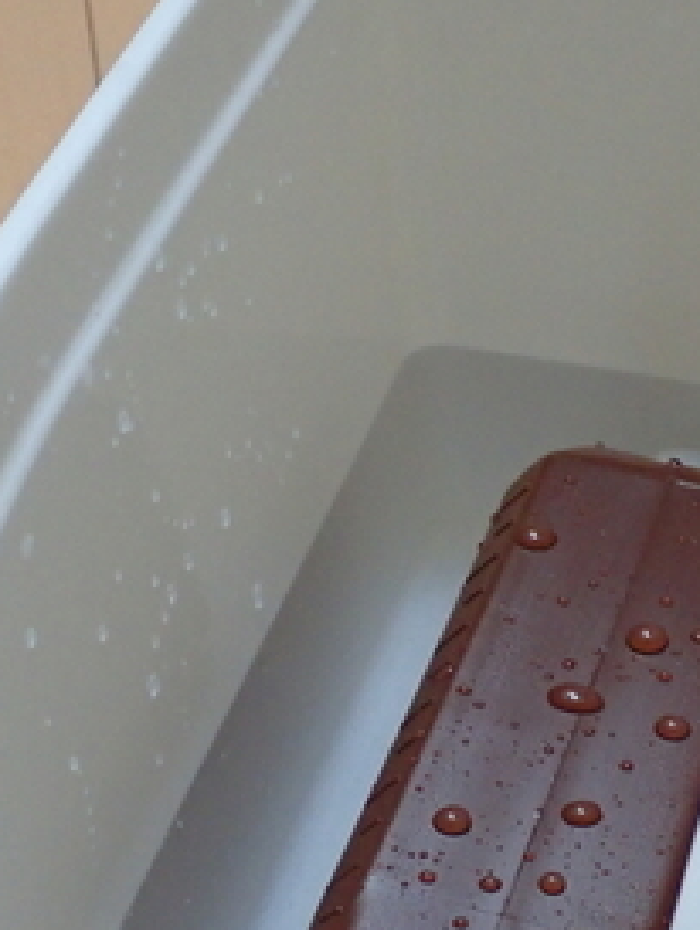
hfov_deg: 15.7
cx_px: 347
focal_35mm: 94
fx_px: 2531
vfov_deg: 20.6
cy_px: 726
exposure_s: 1/160
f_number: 2.9
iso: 800
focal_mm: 7.86
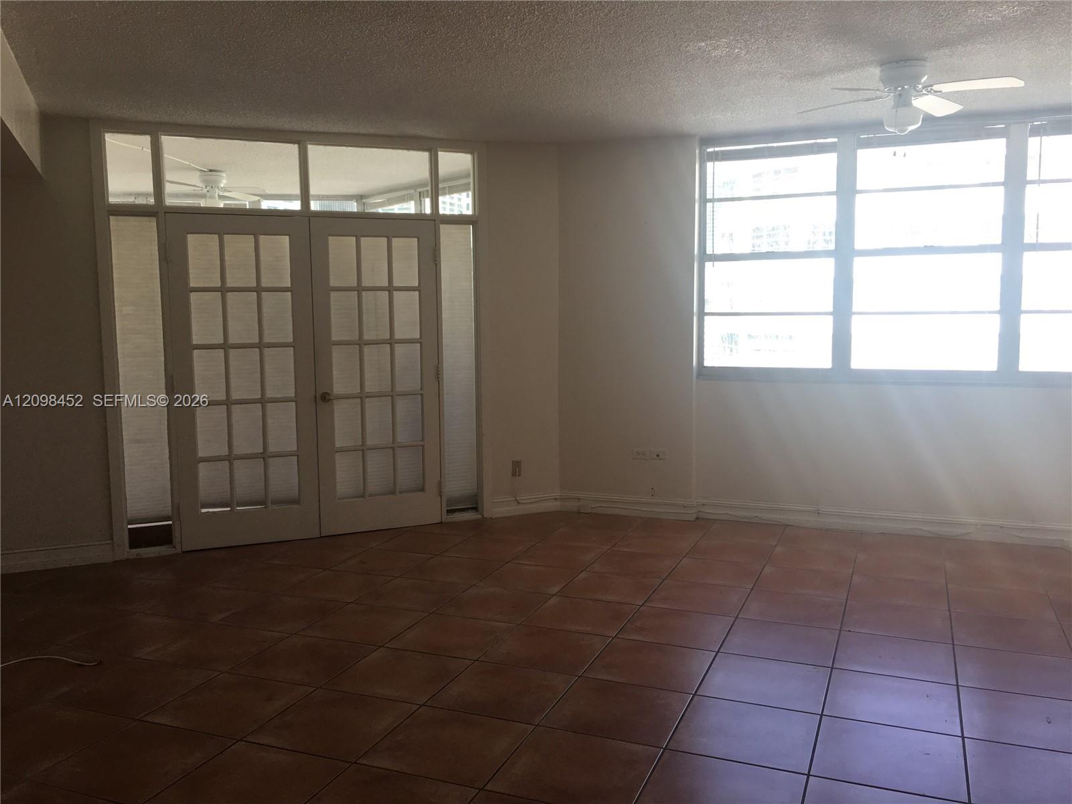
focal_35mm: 29
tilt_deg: -5.7
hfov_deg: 61.7
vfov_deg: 48.2
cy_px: 402
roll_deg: -0.2
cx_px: 536
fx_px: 898
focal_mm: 4.15
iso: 32
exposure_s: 1/120
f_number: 2.2
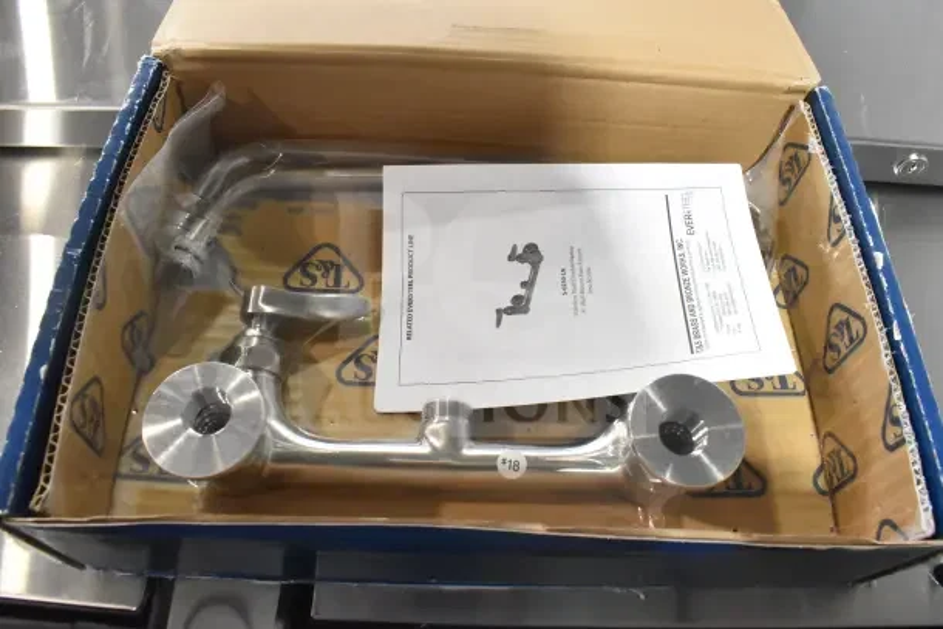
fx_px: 707
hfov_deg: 67.4
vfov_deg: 48.0
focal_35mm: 27
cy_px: 314
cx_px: 472
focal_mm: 18
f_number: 7.1
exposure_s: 1/200
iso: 6400
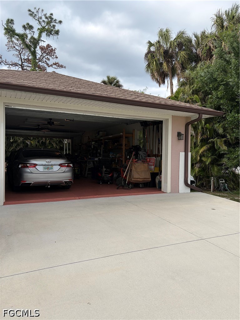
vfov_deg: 67.3
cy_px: 160
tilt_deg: -1.0
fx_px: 240
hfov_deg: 53.1
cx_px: 120
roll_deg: -1.1
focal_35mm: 26
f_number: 1.6
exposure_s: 1/1196
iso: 50
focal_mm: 5.96
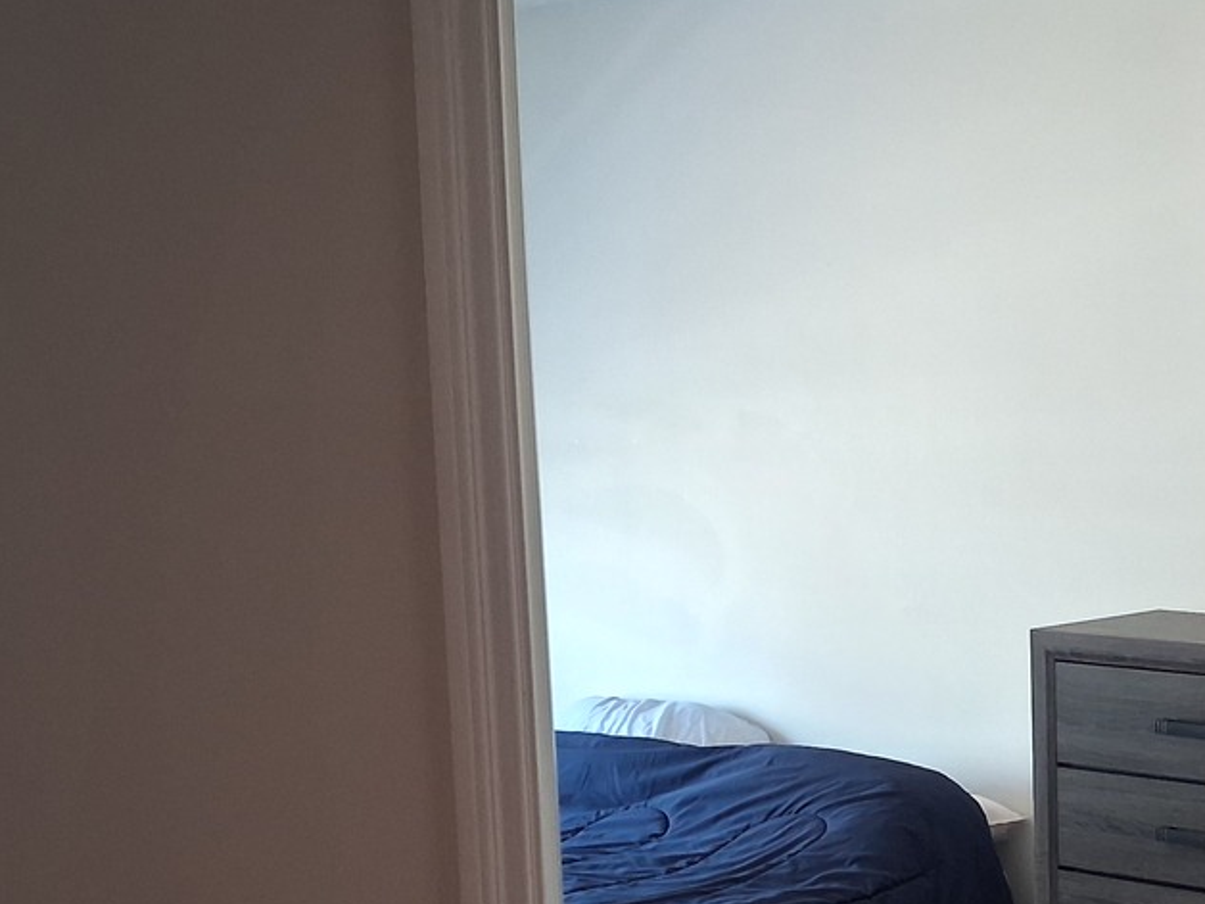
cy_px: 854
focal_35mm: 66
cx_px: 1119
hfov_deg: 28.1
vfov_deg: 21.6
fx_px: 2297
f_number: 1.8
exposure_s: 1/60
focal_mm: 4
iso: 320
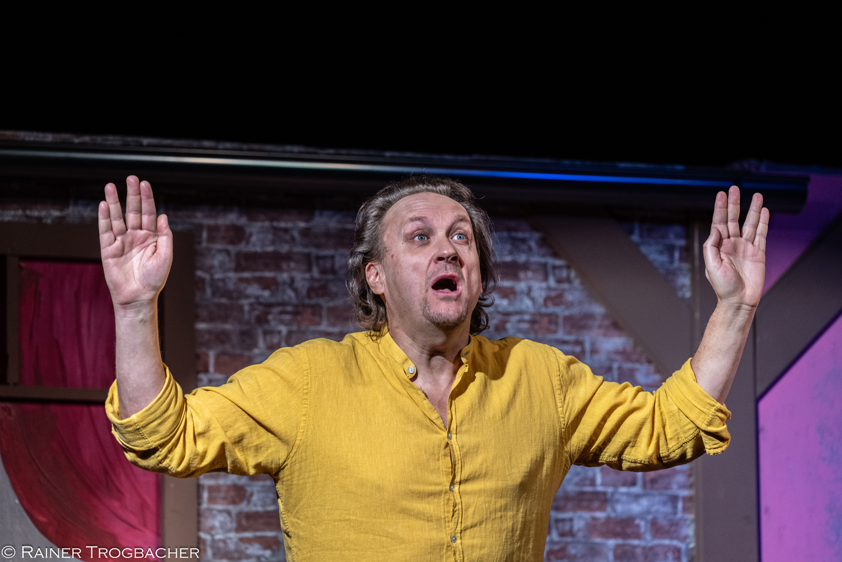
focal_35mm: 210
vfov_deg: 6.5
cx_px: 421
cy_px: 281
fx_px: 4912
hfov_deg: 9.8
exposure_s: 1/125
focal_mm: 210
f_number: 5
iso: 800
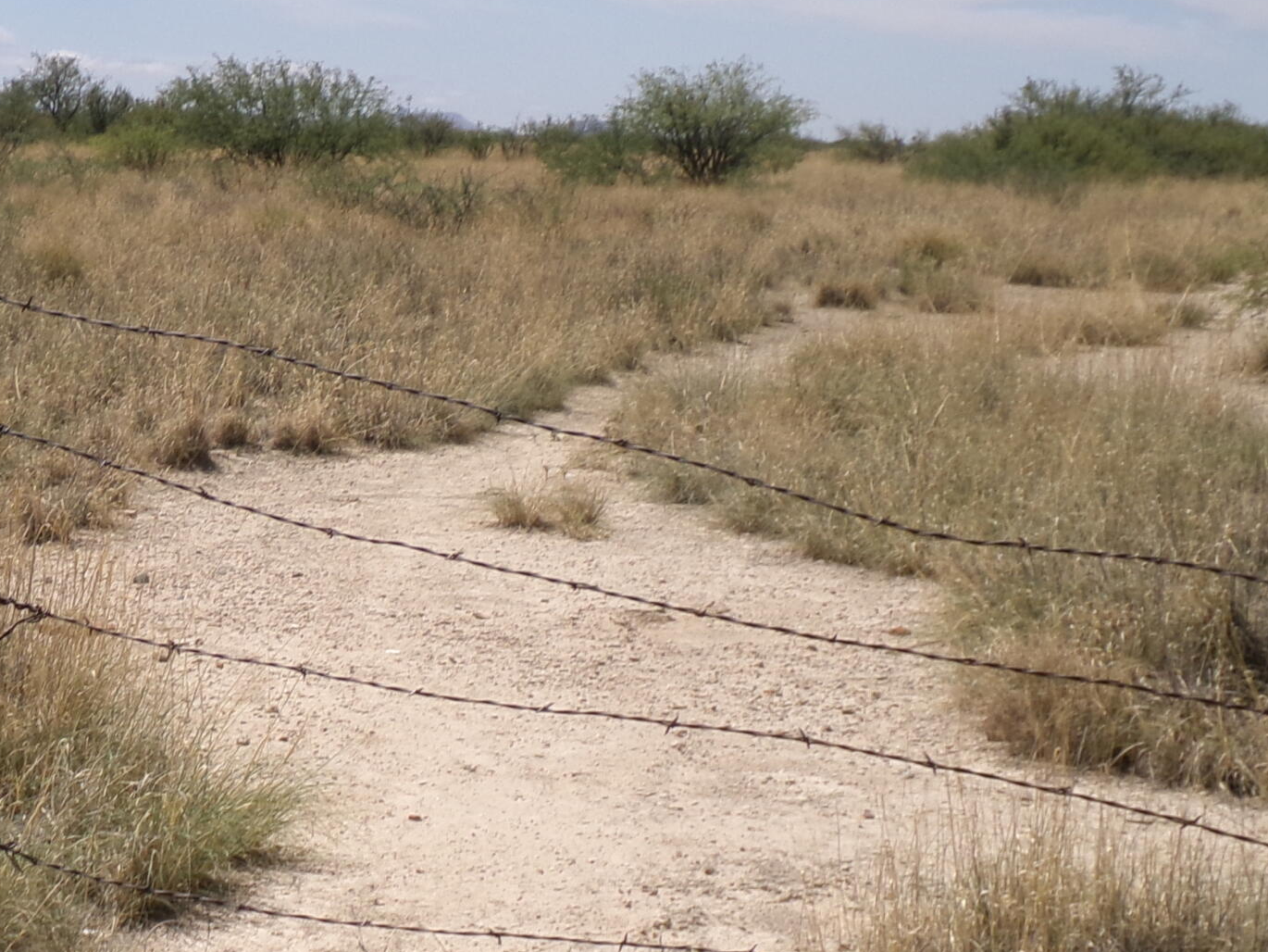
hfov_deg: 23.2
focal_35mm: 81
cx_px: 11
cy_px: 450
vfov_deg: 18.2
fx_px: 2968
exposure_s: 1/160
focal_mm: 6.6
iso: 100
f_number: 11.85
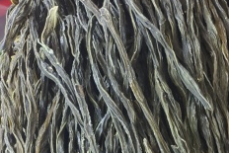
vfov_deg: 9.5
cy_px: 469
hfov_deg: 17.4
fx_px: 700
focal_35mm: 110
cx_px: 296
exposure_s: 1/100
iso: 244
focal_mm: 5.5
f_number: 1.75
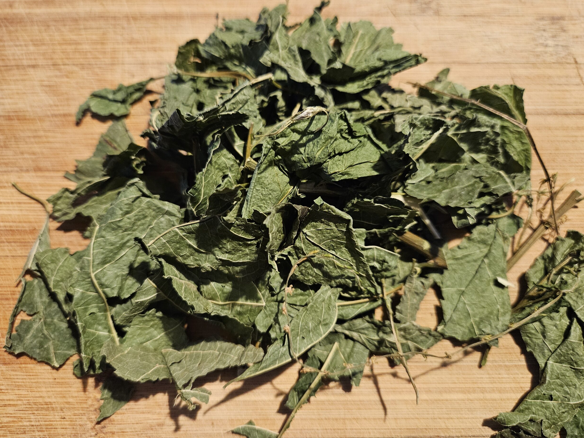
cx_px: 292
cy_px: 218
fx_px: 405
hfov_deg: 71.6
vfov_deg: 56.8
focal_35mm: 24
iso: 800
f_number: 1.8
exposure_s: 1/25
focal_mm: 5.4
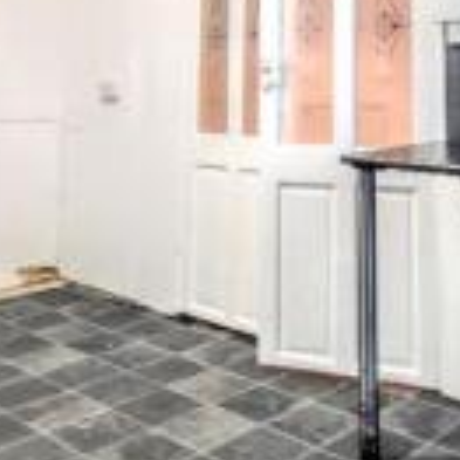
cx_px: 316
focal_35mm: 47
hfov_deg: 35.6
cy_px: 12
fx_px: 707
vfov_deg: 33.4
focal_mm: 2.02
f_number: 1.7
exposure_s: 1/16.7
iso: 103
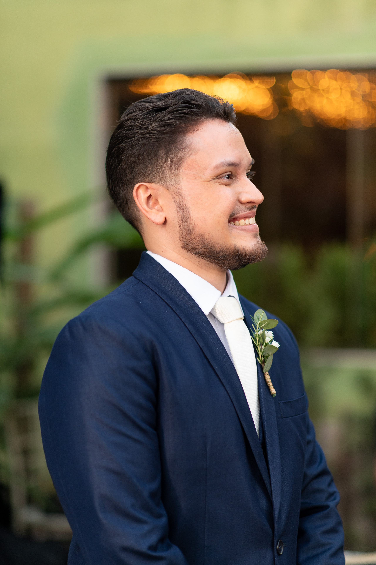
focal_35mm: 85
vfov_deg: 23.9
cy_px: 282
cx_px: 188
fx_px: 1333
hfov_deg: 16.0
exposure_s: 1/400
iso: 1000
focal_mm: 85
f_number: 2
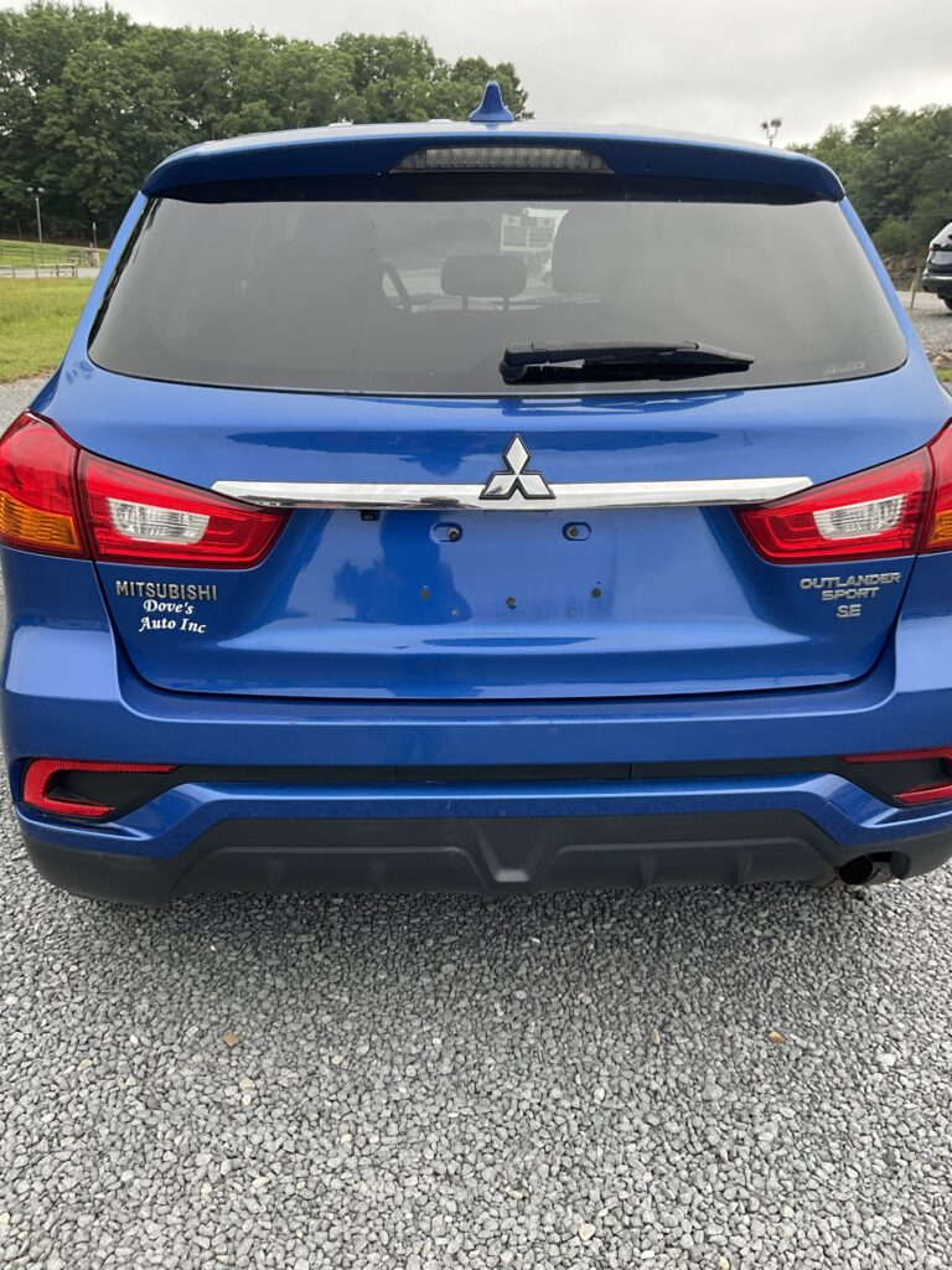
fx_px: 1063
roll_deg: -3.2
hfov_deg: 48.2
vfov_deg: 61.7
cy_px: 635
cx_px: 476
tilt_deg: -19.2
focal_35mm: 29
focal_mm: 3
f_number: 1.8
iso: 16
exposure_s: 1/166
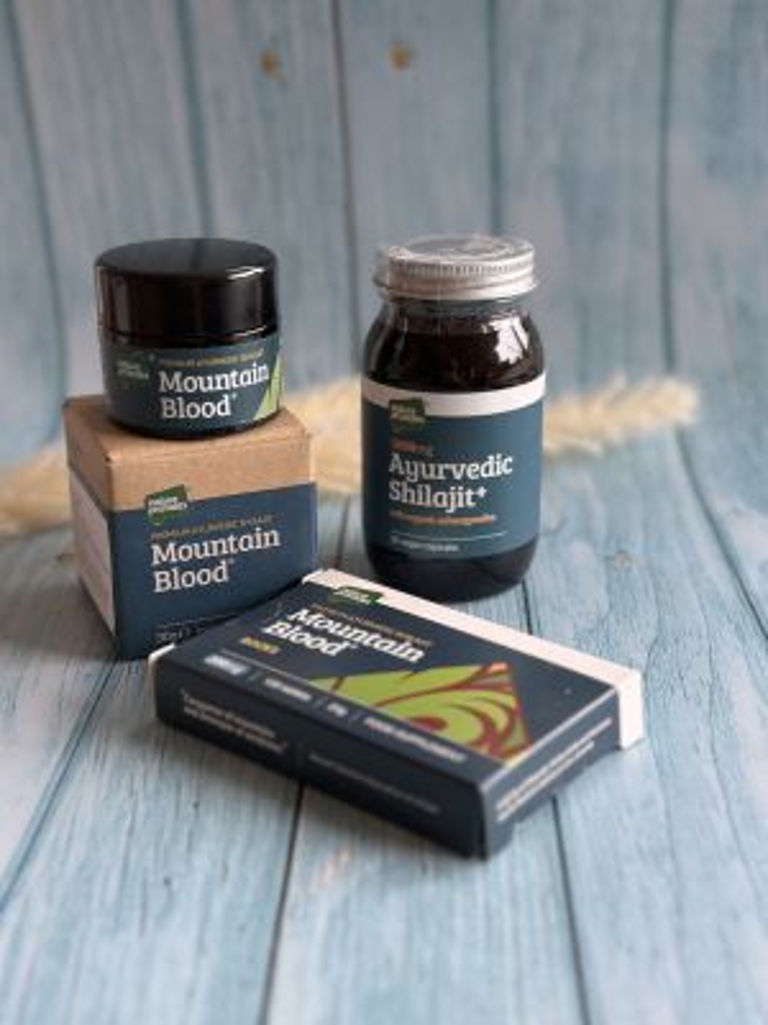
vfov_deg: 39.7
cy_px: 512
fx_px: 1420
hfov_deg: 30.3
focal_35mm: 48
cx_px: 384
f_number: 1.78
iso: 160
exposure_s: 1/60
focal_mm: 6.86
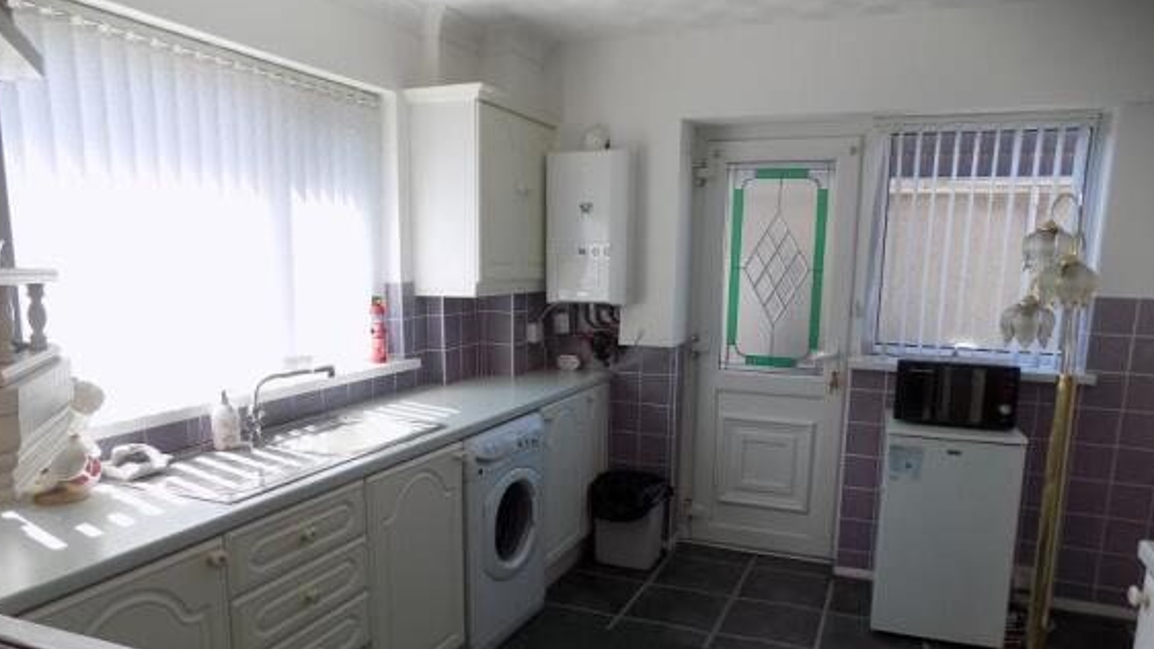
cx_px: 568
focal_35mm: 26
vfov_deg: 44.0
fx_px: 796
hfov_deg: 71.9
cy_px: 408
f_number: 3.1
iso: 80
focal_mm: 4
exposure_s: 1/125
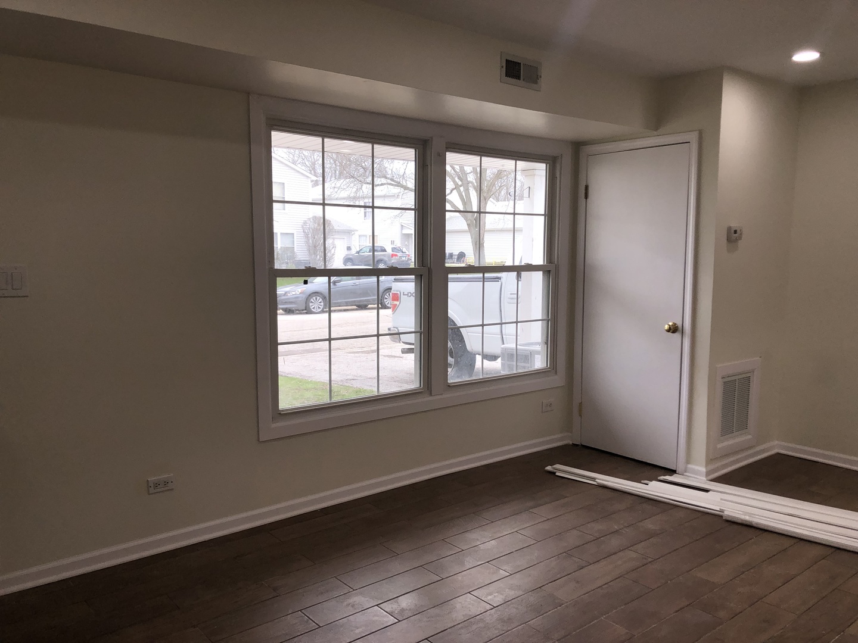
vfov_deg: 49.7
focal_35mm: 28
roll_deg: +0.4
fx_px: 694
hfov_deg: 63.4
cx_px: 429
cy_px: 322
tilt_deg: -7.1
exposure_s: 1/120
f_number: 1.8
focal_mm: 4
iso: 20
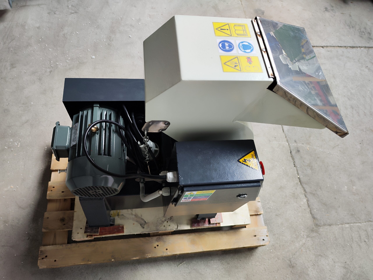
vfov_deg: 58.9
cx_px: 186
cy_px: 140
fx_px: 248
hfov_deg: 73.9
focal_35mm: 23
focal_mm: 7.01
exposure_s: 1/100
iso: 146
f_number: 1.69
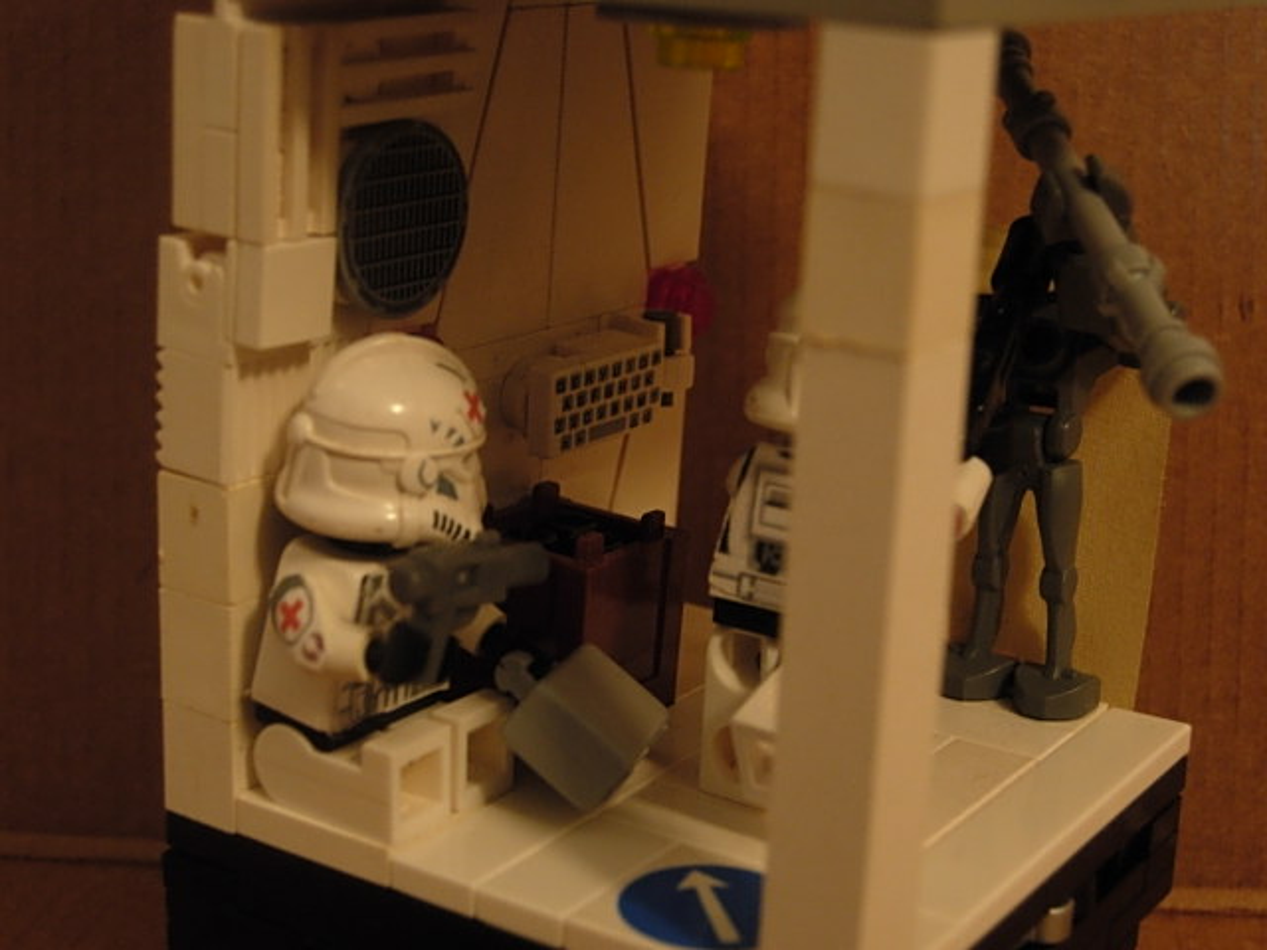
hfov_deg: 31.2
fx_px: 2269
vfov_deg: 23.7
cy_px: 475
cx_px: 634
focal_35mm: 62
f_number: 3.5
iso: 183
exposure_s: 1/4
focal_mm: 12.9
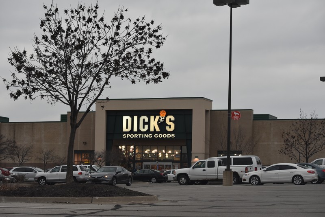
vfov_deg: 14.7
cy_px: 108
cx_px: 162
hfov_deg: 21.9
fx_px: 839
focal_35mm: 93
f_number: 7.1
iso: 800
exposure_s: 1/200
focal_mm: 62
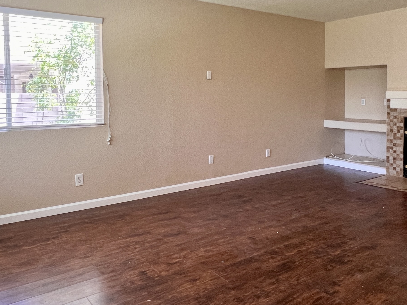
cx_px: 218
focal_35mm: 29
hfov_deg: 61.6
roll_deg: +0.6
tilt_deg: -2.9
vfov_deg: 47.8
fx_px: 341
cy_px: 112
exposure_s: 1/120
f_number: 1.8
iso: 200
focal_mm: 1.57
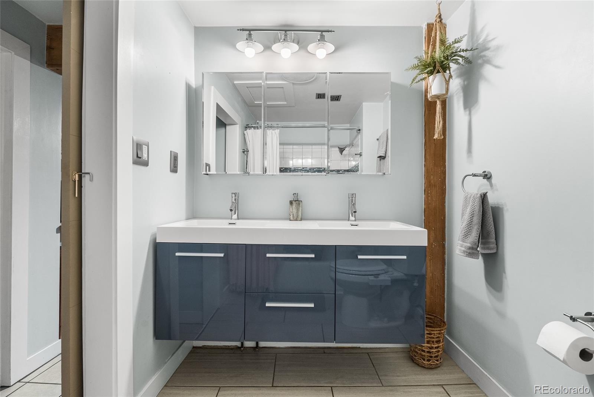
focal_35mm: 16
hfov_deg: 96.7
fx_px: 264
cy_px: 198
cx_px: 297
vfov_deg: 73.8
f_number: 8
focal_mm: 16
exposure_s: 1/60
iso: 200
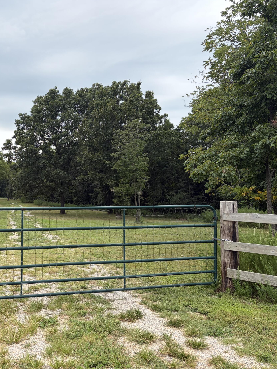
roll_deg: +1.1
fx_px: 374
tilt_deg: +2.0
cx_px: 51
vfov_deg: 52.6
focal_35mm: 35
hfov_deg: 38.9
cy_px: 185
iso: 50
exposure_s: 1/1393
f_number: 1.6
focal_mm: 5.96
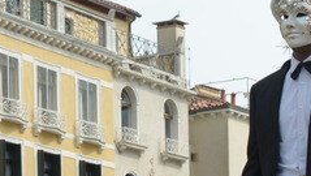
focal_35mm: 213
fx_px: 1758
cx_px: 427
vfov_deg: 5.6
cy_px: 293
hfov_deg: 9.9
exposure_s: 1/320
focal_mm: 38
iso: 250
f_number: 11
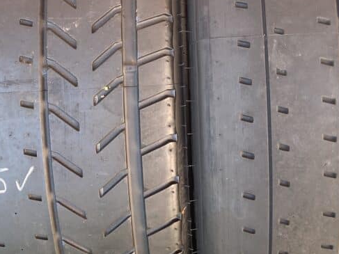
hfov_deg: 41.1
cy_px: 47
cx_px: 198
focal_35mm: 46
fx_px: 450
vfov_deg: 30.7
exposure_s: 1/121
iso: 50
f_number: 1.8
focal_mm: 3.99
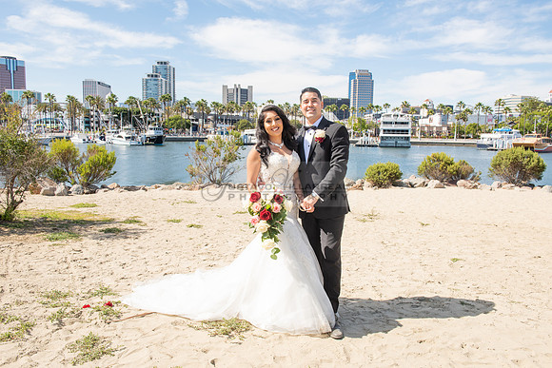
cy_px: 184
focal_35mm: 29
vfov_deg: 45.0
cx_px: 276
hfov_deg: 63.6
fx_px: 445
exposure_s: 1/200
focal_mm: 29
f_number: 11
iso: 200
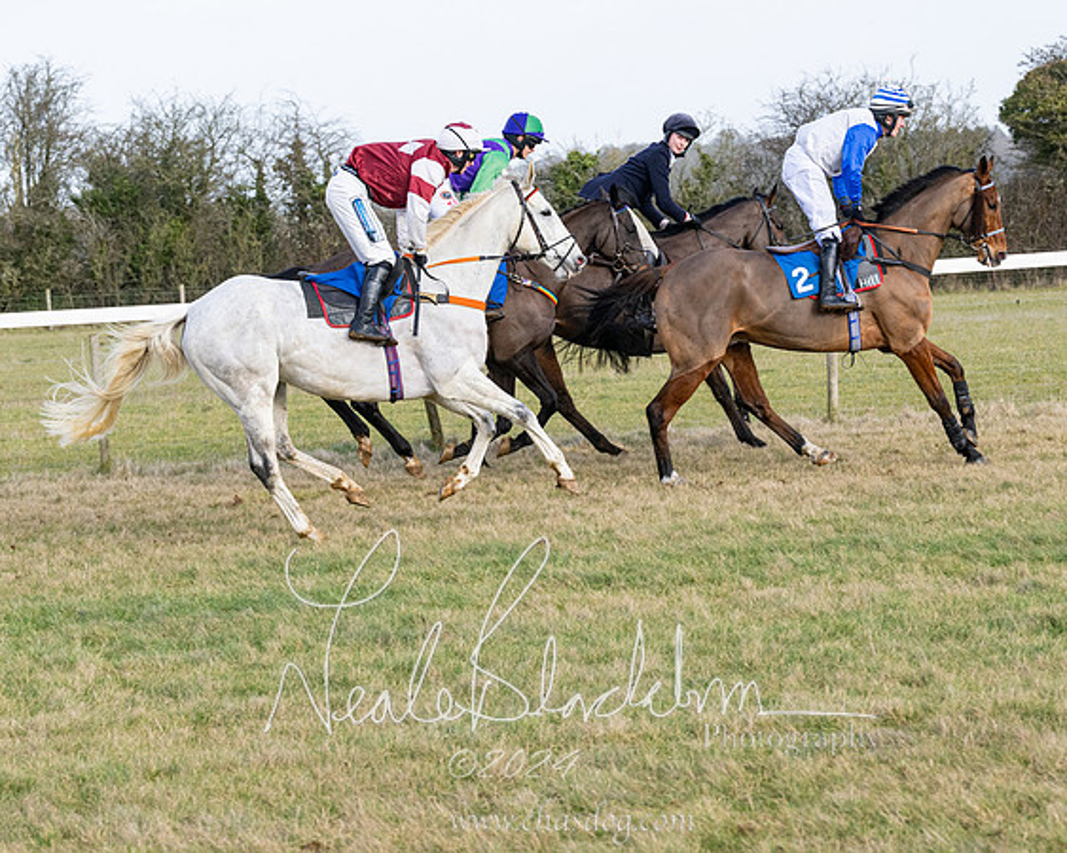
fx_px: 3735
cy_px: 426
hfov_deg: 16.2
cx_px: 426
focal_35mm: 118
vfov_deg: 13.0
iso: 400
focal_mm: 70
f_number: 5
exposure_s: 1/1250
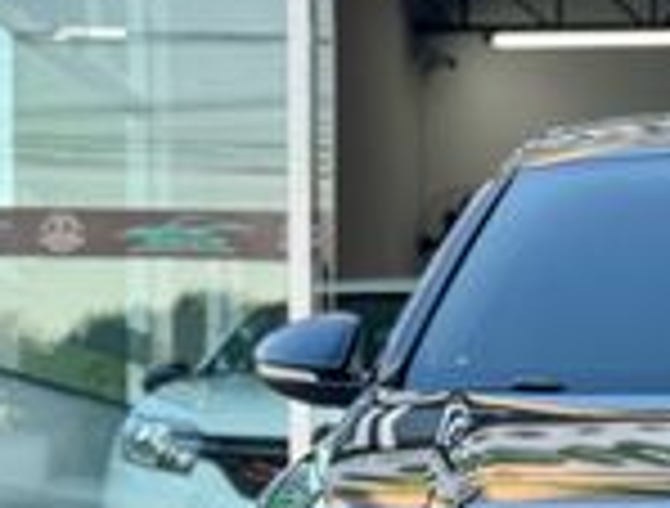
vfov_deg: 9.7
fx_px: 2934
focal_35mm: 151
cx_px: 895
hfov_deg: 12.6
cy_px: 656
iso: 64
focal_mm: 6.76
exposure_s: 1/189
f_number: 1.78
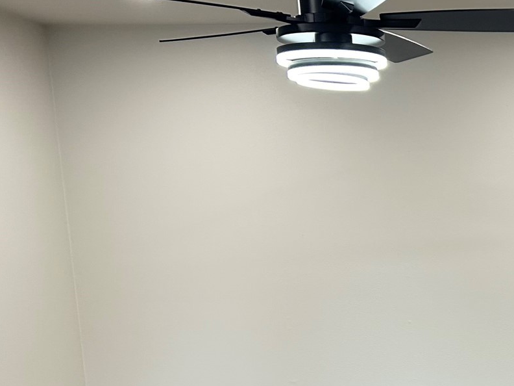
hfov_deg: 27.8
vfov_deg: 22.6
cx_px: 578
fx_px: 935
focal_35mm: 63
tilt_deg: -9.1
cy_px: 361
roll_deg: +1.5
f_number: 1.5
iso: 125
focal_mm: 5.7
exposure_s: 1/120
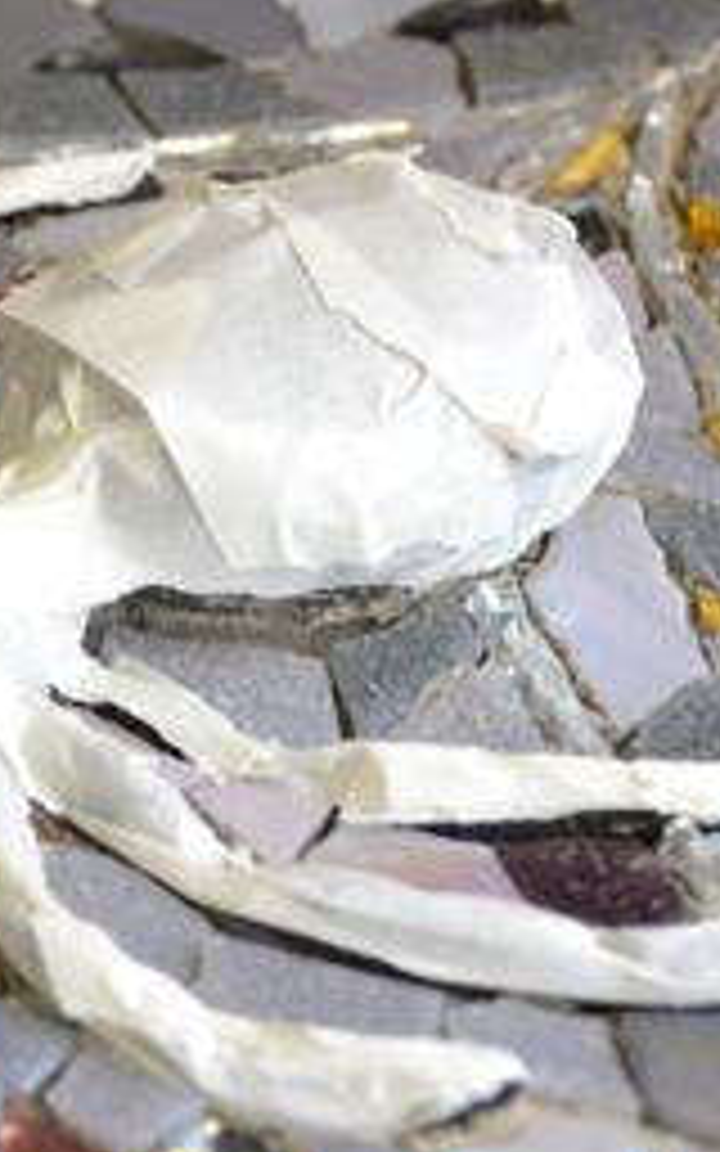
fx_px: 3359
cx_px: -104
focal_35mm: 107
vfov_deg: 19.4
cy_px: 668
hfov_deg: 12.0
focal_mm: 28
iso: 400
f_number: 5
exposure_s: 1/30
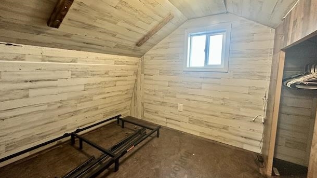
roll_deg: -1.6
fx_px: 134
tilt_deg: -5.5
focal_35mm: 16
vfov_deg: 67.0
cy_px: 82
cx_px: 154
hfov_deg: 99.4
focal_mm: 2.22
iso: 250
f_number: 2.2
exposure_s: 1/60
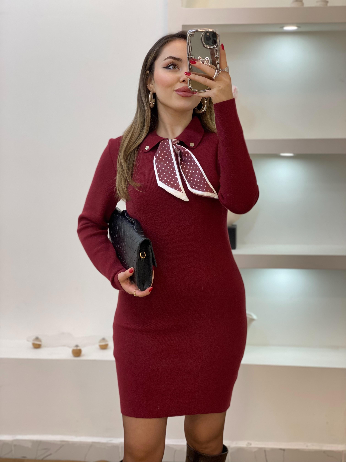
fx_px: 693
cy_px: 231
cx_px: 173
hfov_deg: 28.0
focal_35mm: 52
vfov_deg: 36.8
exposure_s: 1/100
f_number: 2
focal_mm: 6
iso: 80
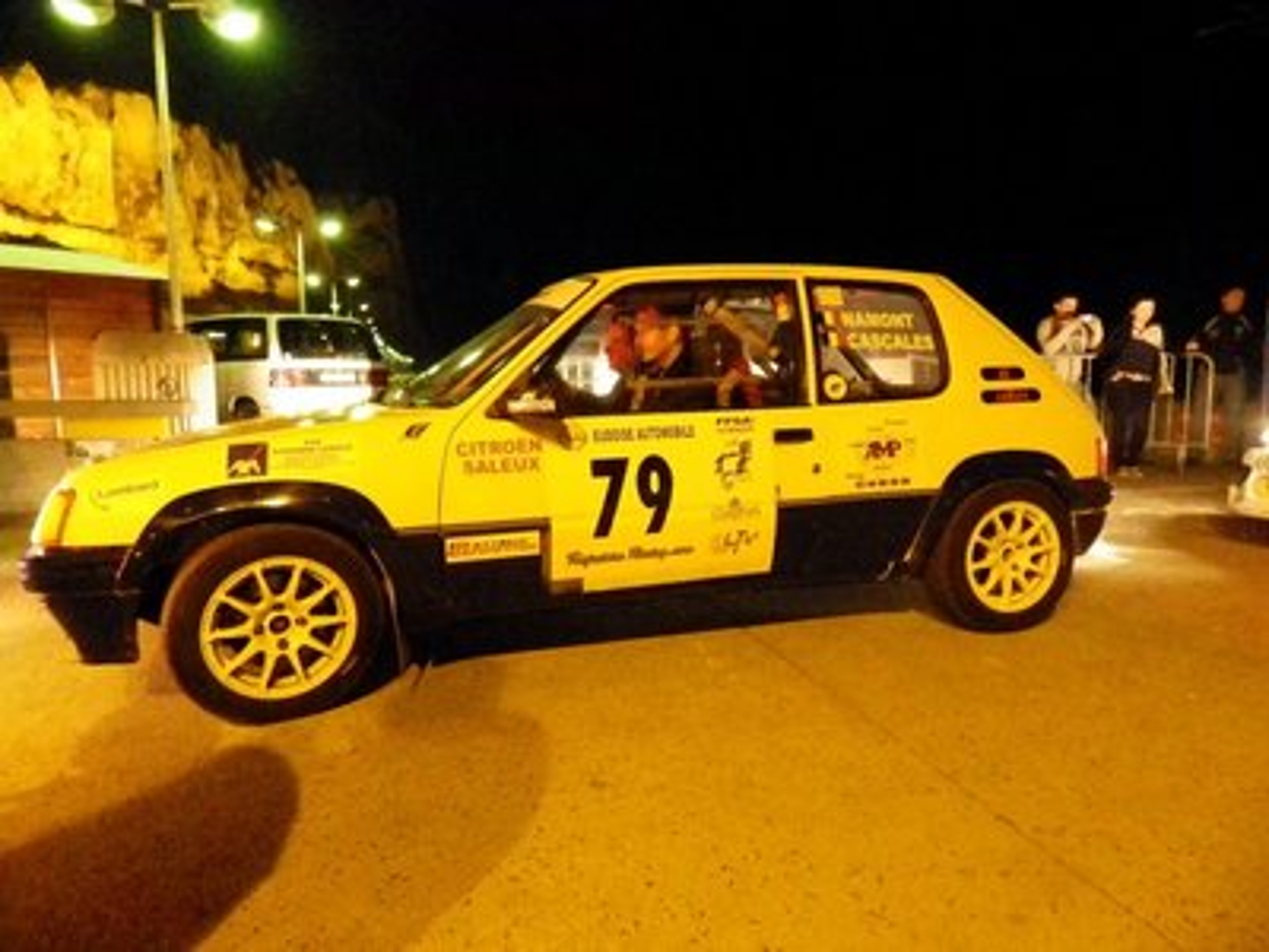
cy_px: 476
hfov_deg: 76.4
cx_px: 634
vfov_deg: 61.1
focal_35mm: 22
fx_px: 807
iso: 1600
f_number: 3.1
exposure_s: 1/6
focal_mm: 4
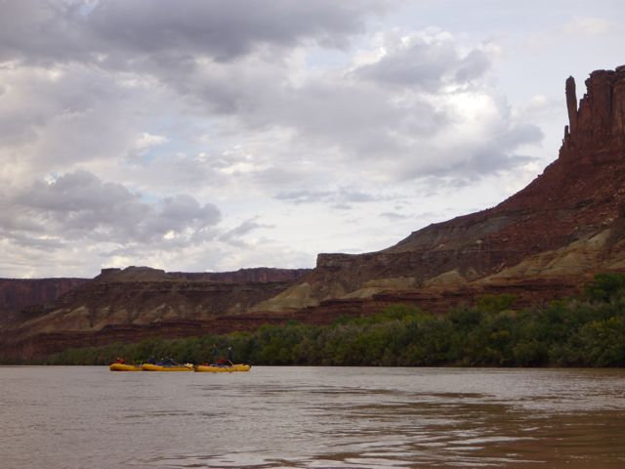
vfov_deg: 26.6
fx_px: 993
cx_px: 312
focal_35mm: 55
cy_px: 234
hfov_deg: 34.9
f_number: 4.9
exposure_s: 1/200
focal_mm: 9.8
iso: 80
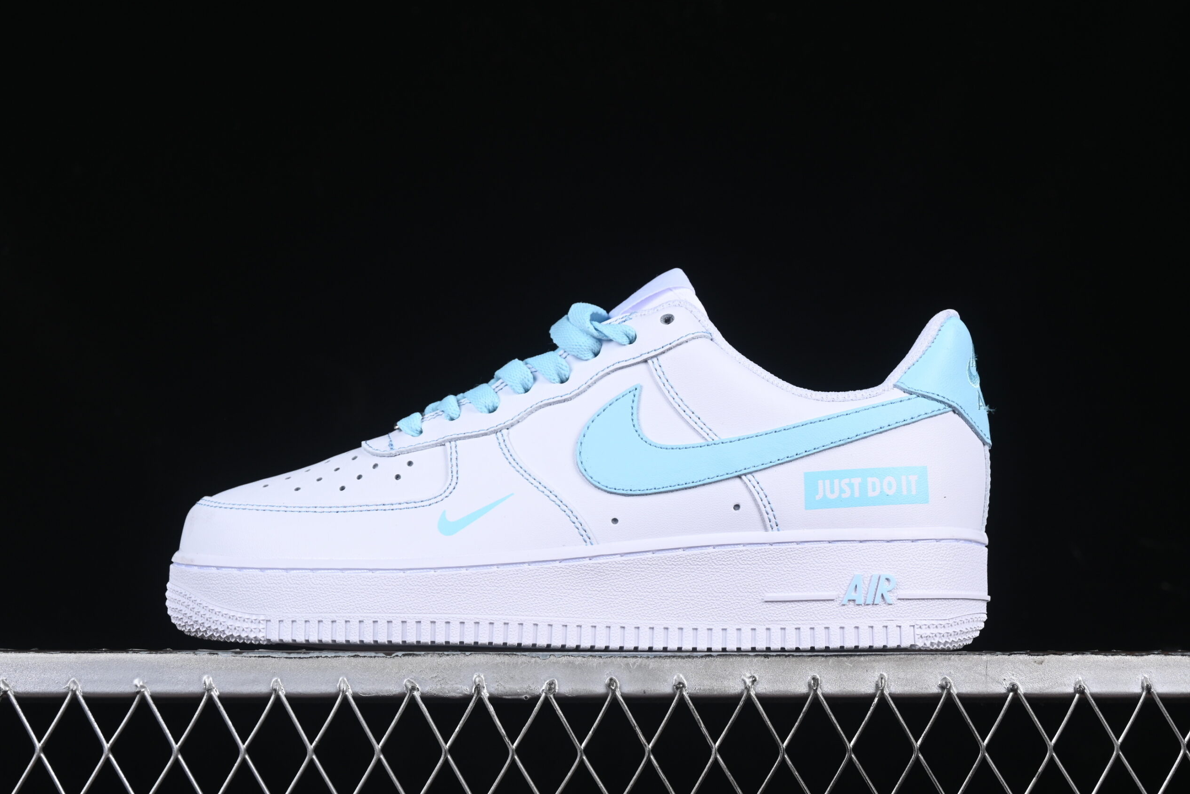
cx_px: 587
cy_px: 401
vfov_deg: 17.9
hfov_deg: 26.7
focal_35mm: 76
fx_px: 2512
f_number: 8
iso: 160
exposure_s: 1/100
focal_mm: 50
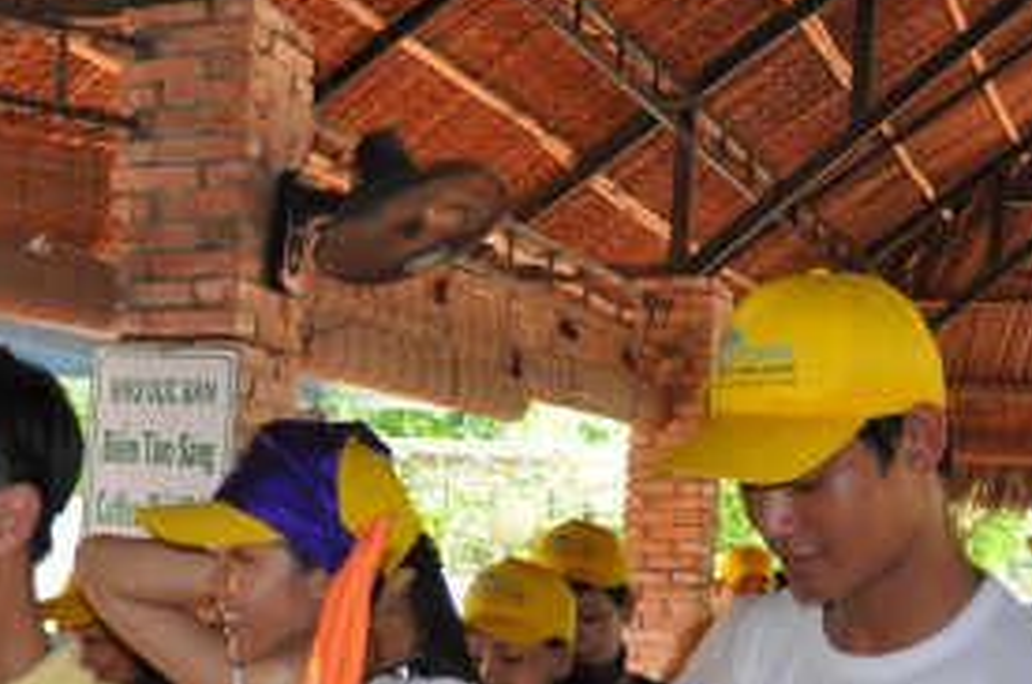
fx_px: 2123
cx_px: 393
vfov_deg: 18.0
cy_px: 626
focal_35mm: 74
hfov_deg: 27.2
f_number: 3.8
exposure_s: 1/100
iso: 800
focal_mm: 21
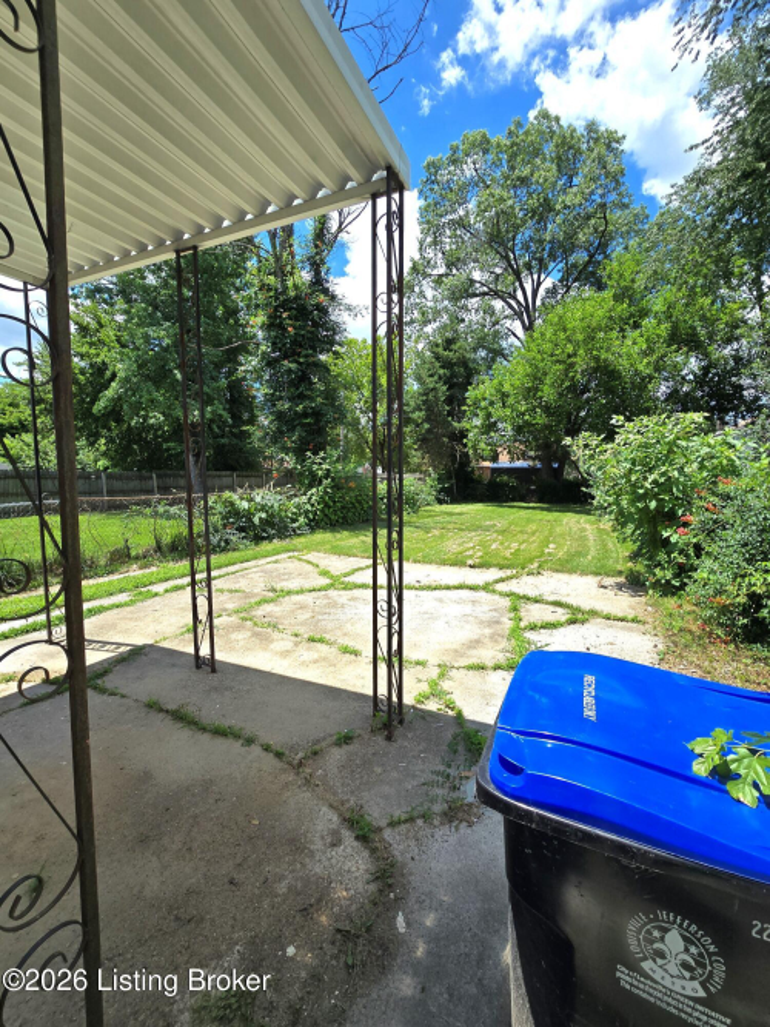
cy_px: 514
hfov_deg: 89.9
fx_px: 386
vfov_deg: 106.2
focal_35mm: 13
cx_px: 385
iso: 50
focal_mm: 2.2
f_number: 2.2
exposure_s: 1/1597
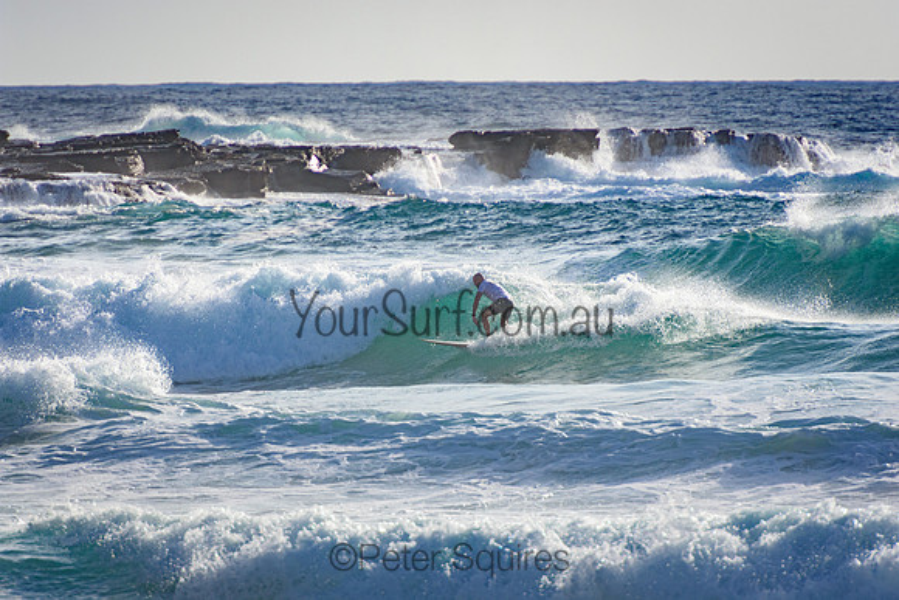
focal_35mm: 600
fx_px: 14986
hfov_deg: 3.4
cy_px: 300
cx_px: 450
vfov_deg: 2.3
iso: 250
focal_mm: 400
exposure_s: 1/2000
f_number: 5.6
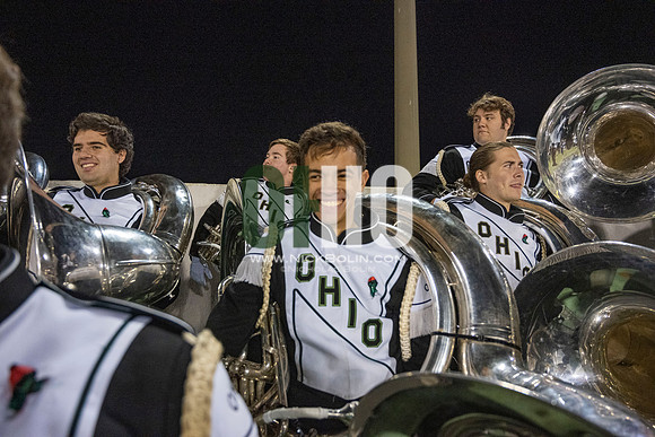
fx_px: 491
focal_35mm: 27
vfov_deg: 48.0
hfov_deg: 67.4
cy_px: 218
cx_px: 328
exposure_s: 1/500
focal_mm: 27
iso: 3200
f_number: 4
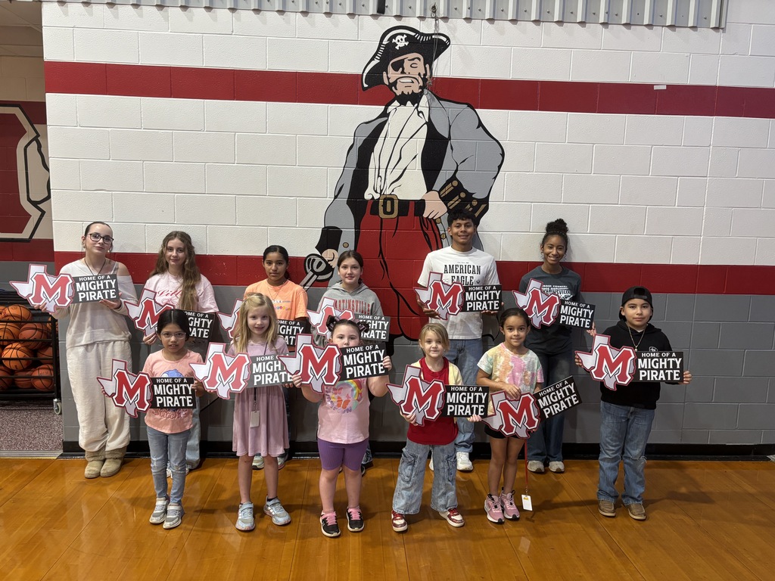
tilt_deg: -8.2
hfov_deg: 67.3
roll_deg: -1.7
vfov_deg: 53.1
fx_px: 582
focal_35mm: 26
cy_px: 290
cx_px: 388
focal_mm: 5.96
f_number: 1.6
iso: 200
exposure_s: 1/60
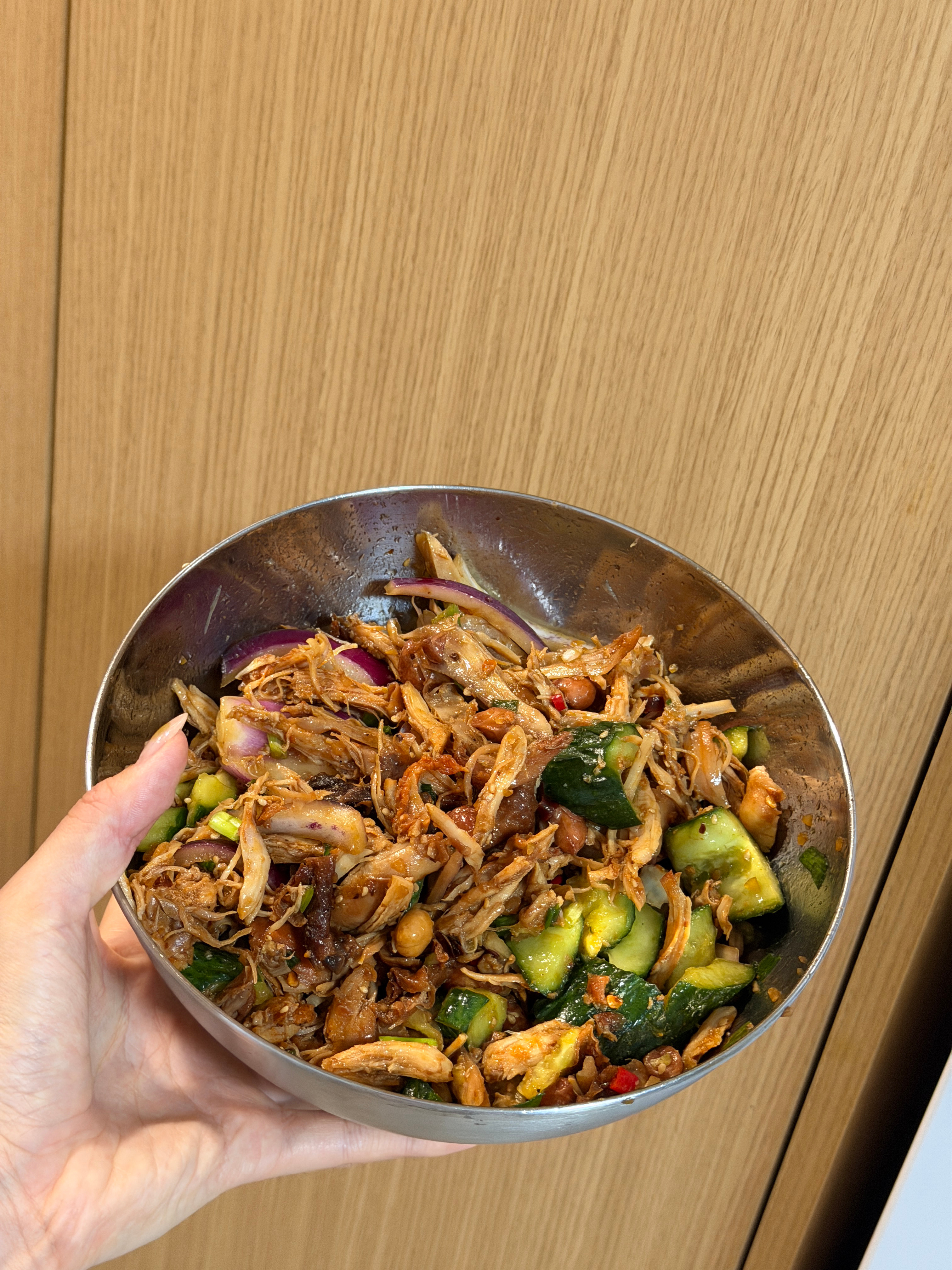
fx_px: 1760
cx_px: 476
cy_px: 635
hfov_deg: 30.3
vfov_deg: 39.7
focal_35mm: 48
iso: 250
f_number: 1.78
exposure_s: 1/33
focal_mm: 6.76
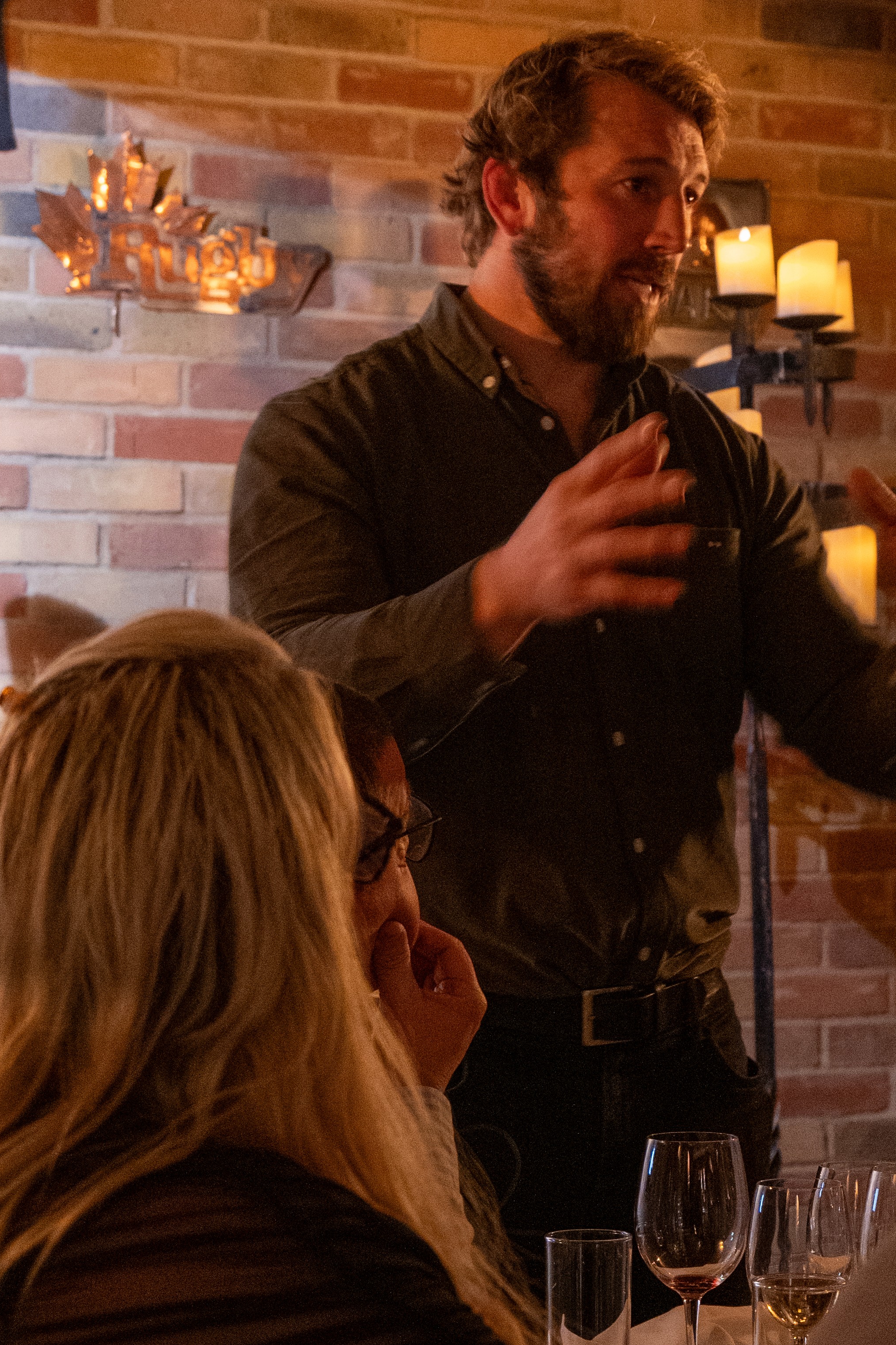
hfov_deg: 13.3
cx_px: 740
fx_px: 3808
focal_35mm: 102
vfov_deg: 20.0
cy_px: 686
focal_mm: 52
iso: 6400
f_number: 5.4
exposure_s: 1/13
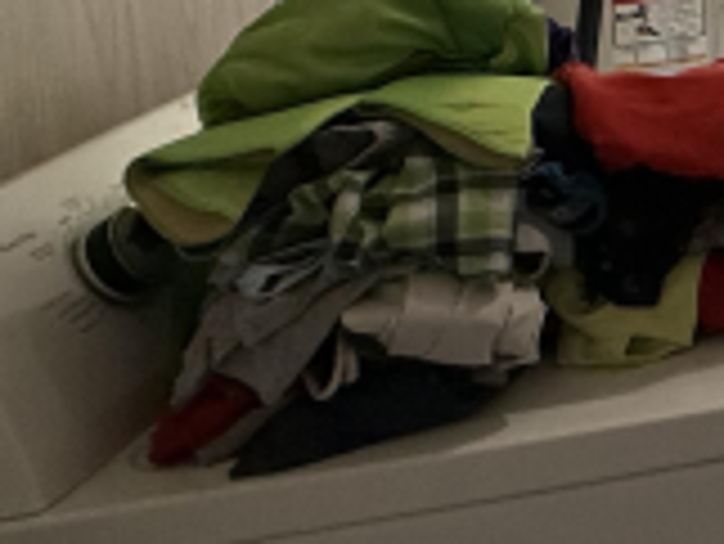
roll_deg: +1.8
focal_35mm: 58
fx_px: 1214
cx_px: 1230
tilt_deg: -1.5
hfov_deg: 22.8
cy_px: -202
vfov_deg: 22.1
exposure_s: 1/99
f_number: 2.2
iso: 160
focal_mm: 2.22
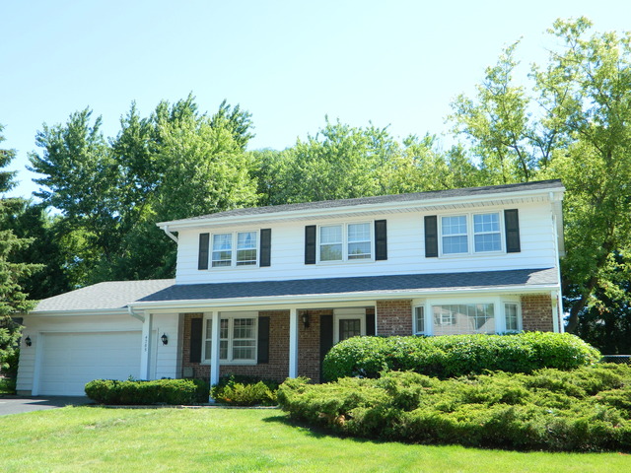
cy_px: 236
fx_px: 638
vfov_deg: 40.7
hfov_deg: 52.6
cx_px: 316
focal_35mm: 35
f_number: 3.3
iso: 110
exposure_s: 1/320
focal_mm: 6.2
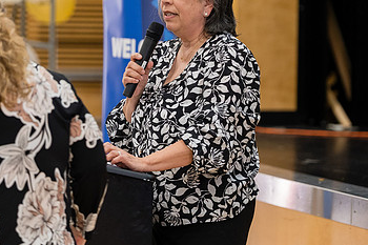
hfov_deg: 8.0
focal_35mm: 257
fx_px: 2626
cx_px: 193
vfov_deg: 5.3
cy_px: 60
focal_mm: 155
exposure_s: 1/250
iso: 1600
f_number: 2.8
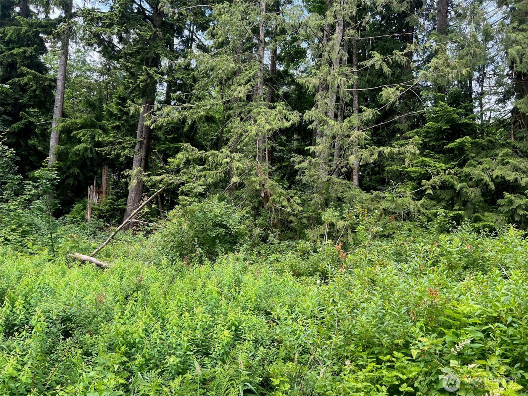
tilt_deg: +3.6
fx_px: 397
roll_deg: -2.6
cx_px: 264
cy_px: 198
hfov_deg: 67.3
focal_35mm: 26
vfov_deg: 53.1
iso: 50
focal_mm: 5.7
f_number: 1.5
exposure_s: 1/581
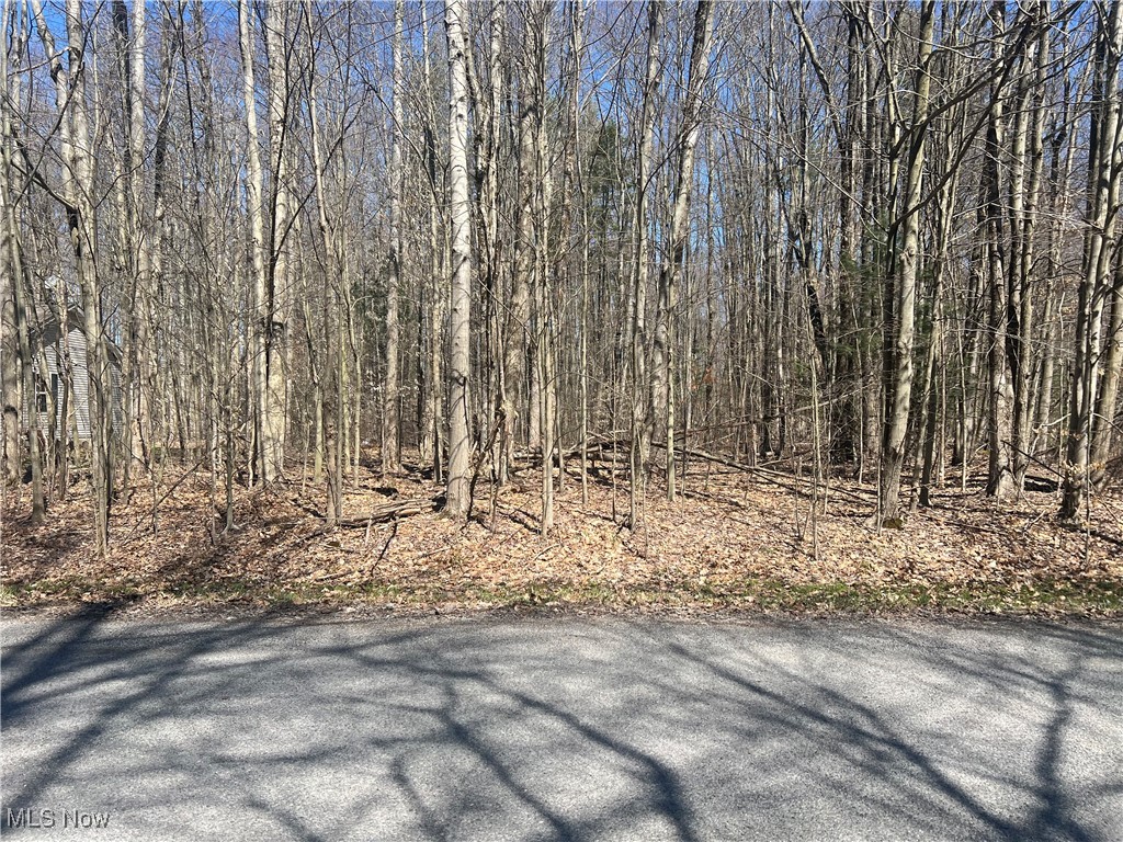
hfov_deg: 67.3
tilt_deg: +0.1
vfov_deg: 53.1
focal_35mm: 26
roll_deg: -0.1
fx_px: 843
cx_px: 562
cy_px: 421
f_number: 1.5
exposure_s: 1/2632
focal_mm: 5.7
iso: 50
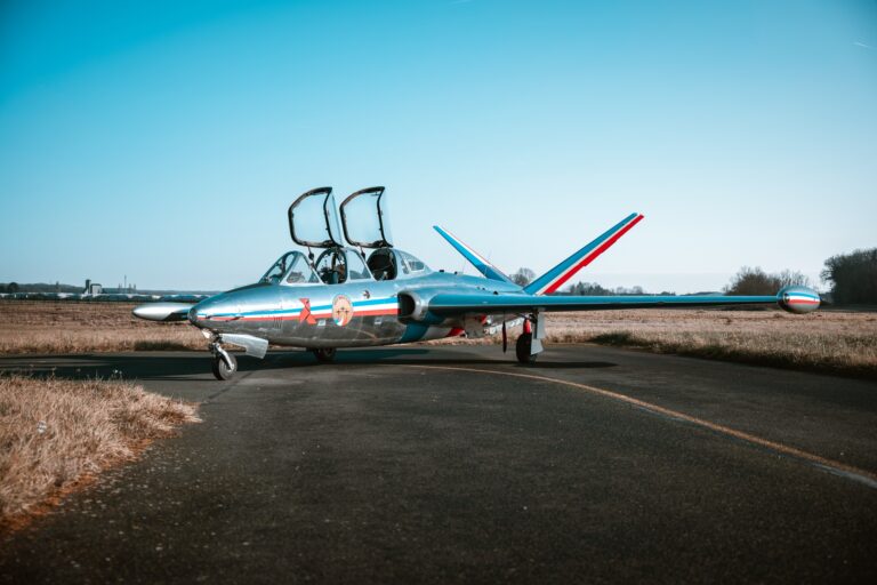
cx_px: 438
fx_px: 999
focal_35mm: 41
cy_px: 292
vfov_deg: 32.6
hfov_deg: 47.4
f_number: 2.8
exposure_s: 1/1000
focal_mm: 41
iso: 100
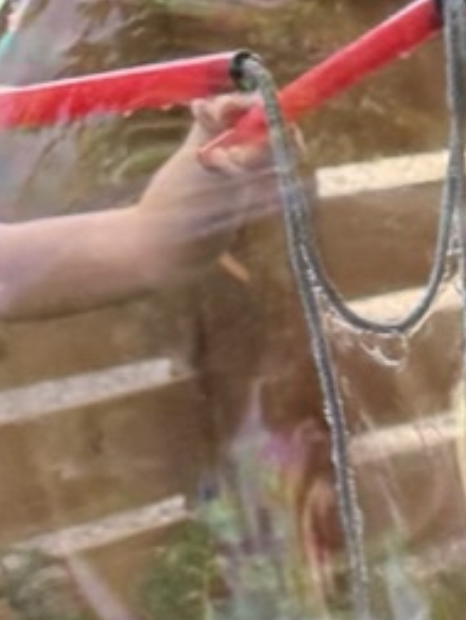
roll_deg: +5.9
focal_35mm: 97
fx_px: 1740
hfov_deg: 15.3
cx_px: 206
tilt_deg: -13.5
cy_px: 451
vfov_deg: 20.1
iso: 100
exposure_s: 1/1122
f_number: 1.78
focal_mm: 6.76
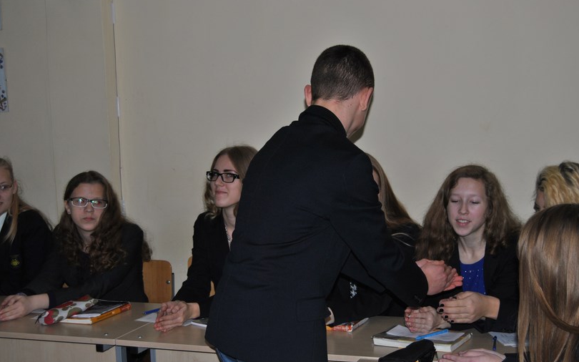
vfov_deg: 22.0
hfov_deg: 34.6
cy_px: 192
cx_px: 292
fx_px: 931
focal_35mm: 59
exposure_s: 1/60
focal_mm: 38
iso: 200
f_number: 4.8
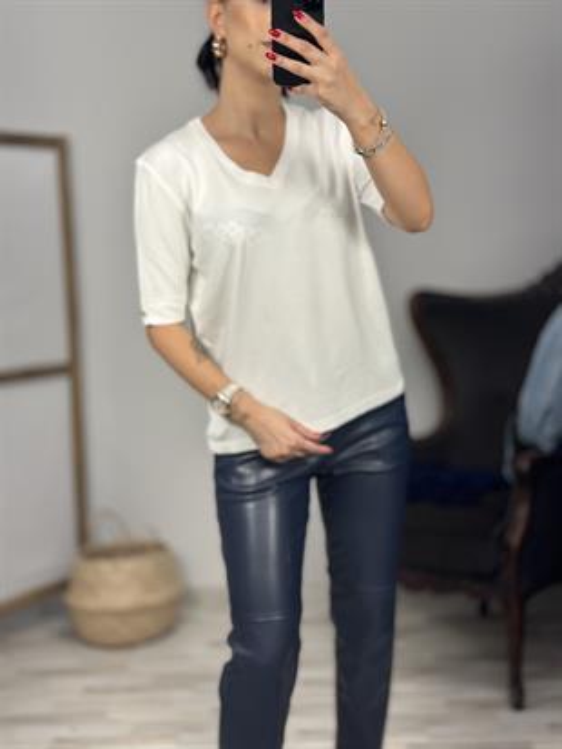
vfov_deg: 39.6
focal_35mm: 48
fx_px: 1039
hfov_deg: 30.3
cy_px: 374
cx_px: 281
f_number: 1.78
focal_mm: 6.86
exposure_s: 1/114
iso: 64
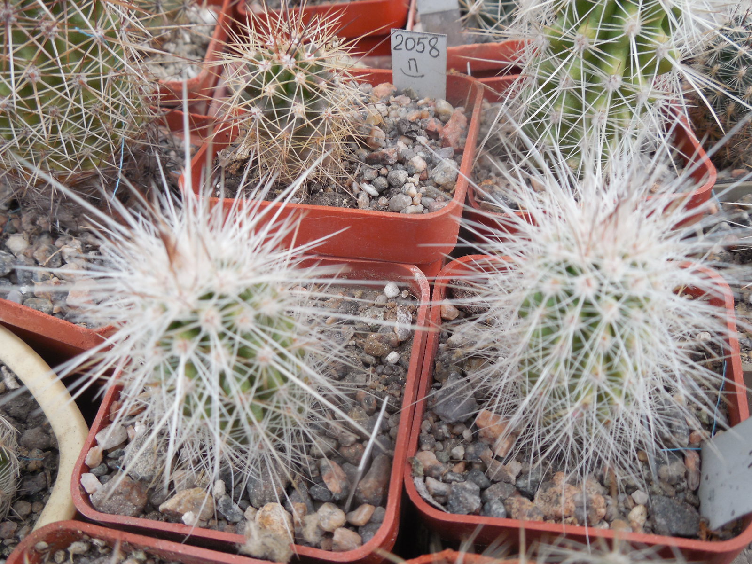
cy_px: 282
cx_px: 376
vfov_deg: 45.4
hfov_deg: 58.4
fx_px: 673
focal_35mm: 31
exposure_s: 1/40
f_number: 3.6
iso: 125
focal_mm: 5.6
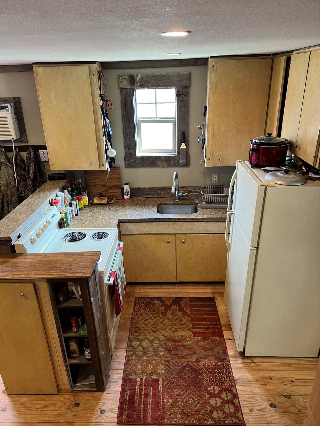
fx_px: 320
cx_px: 160
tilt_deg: -19.7
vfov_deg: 67.3
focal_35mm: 26
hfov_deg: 53.1
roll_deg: +2.4
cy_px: 213
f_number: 1.5
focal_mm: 5.7
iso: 160
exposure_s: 1/60
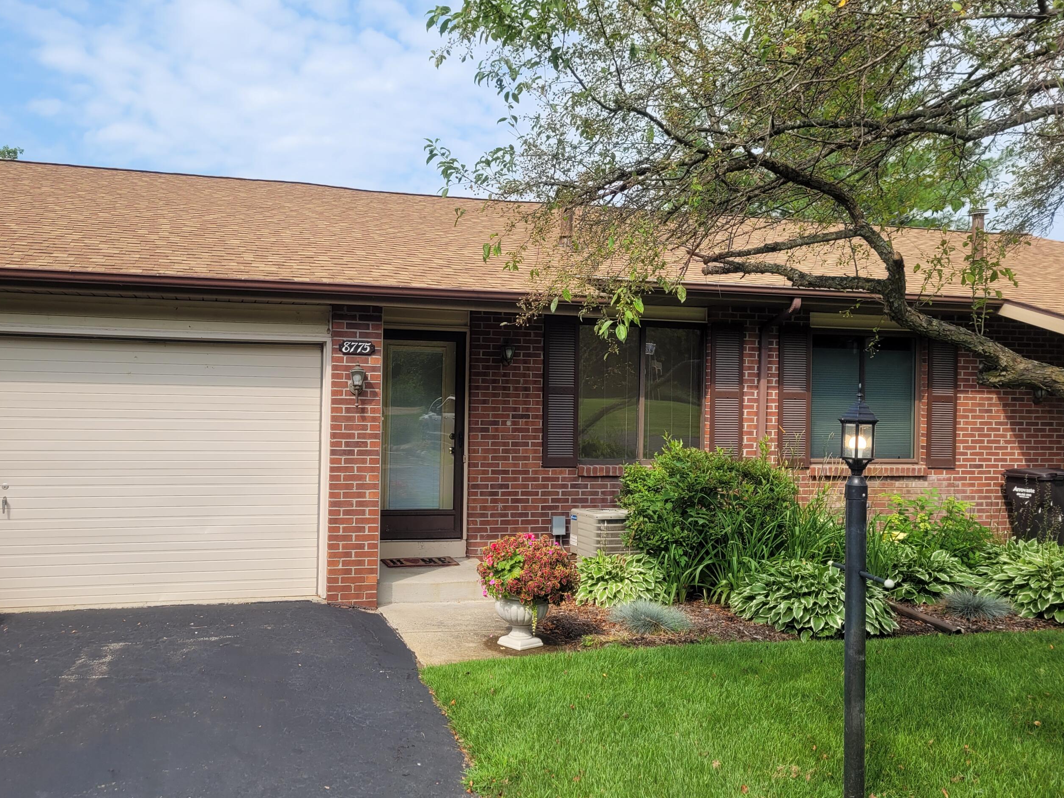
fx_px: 953
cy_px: 414
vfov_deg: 45.4
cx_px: 452
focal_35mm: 31
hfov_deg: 58.1
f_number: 1.8
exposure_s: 1/1554
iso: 40
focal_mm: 5.4
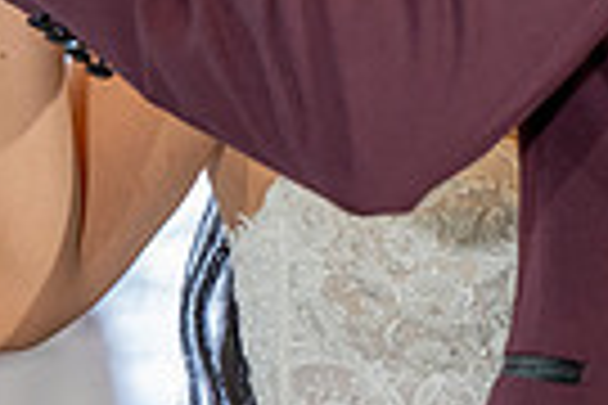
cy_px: -326
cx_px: 491
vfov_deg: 2.6
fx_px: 8731
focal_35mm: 517
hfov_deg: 4.0
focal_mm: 120
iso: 1600
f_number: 2.8
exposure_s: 1/125
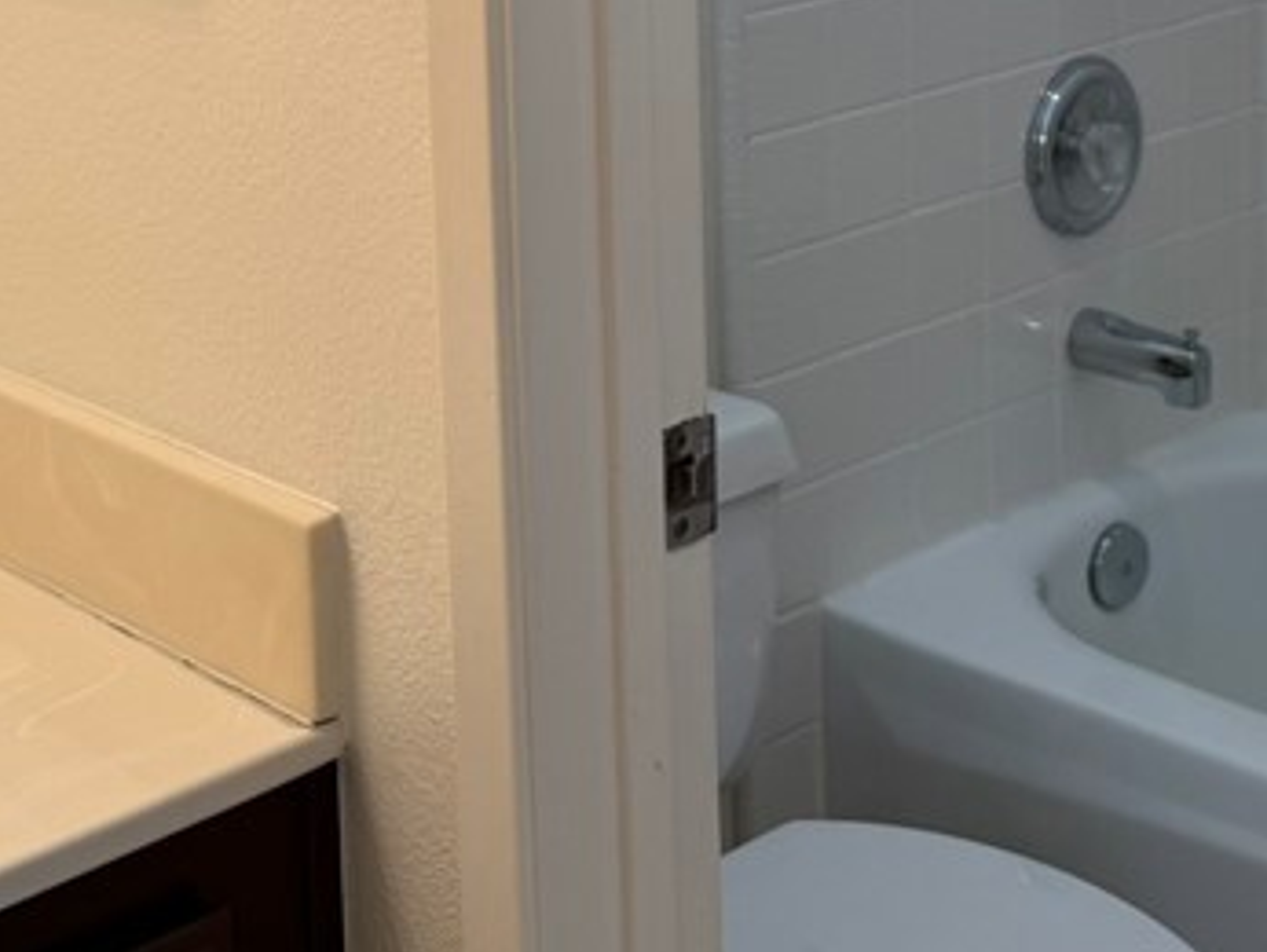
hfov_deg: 27.2
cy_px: -73
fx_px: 2601
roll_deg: +1.7
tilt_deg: -8.8
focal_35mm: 71
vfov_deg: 19.9
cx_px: 403
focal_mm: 6.76
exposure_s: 1/120
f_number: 1.78
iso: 100
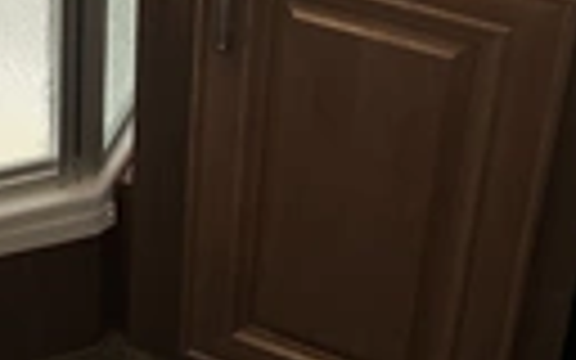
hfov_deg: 20.5
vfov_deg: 12.9
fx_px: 1507
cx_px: -76
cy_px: -184
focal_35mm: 96
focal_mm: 3
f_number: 1.8
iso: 50
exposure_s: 1/122
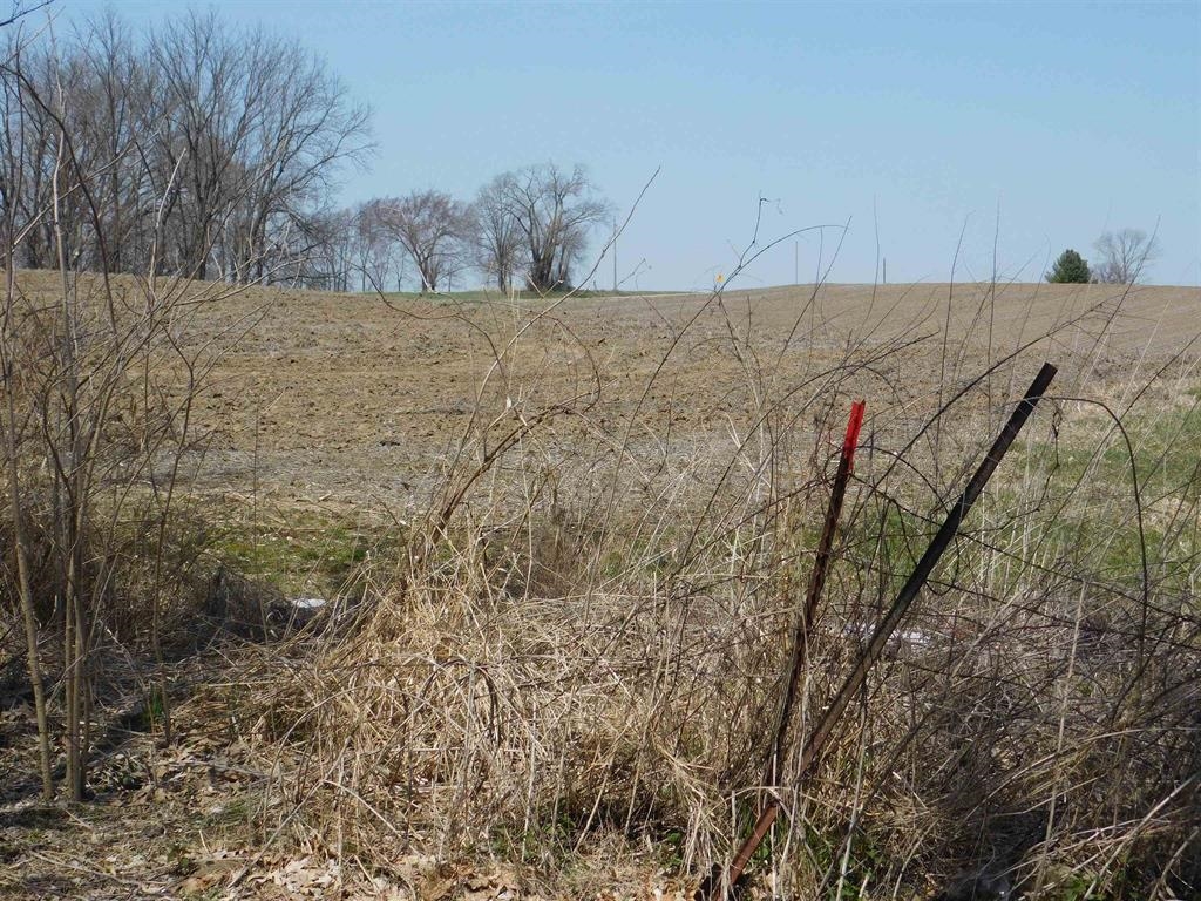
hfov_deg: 29.4
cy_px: 450
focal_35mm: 66
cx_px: 600
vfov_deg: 22.3
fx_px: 2290
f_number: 4.2
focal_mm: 11.7
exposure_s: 1/1250
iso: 125
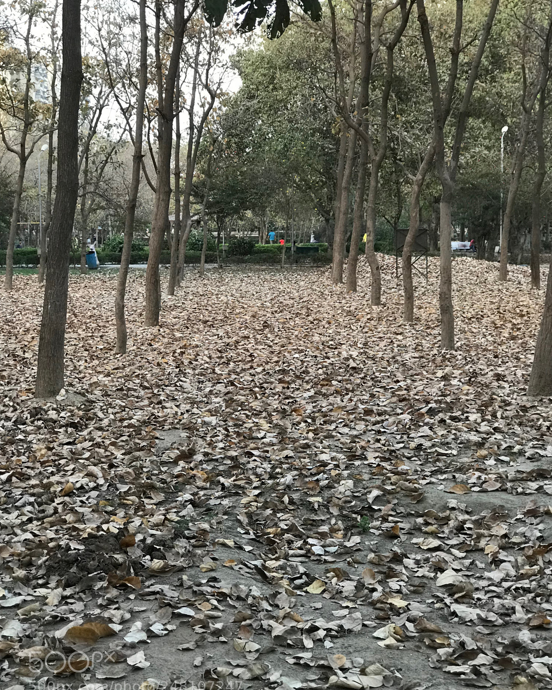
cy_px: 351
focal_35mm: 60
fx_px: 1225
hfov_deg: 25.4
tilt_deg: -5.2
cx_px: 279
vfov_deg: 31.5
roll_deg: +0.5
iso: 64
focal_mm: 6.6
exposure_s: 1/50
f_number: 2.8
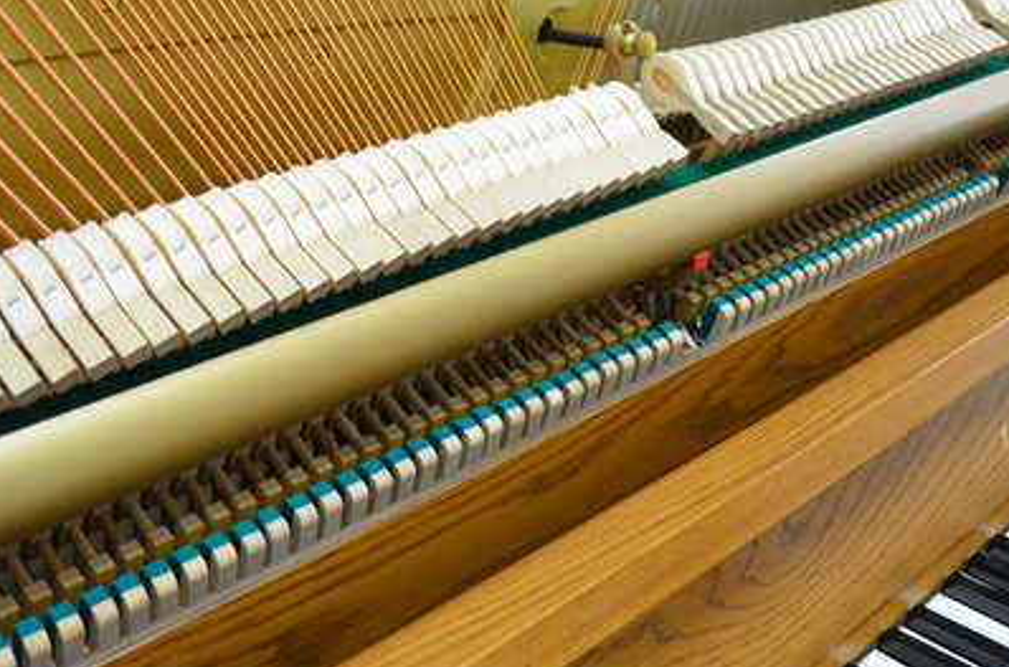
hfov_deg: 43.7
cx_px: 451
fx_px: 1258
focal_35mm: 45
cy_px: 268
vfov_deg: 29.6
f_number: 4
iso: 800
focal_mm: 18
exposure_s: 1/60
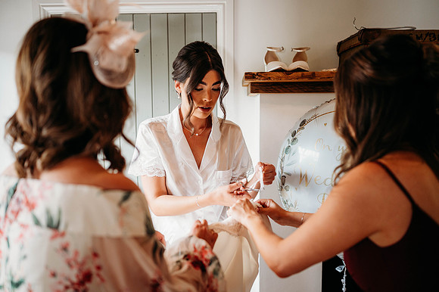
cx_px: 220
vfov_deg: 37.8
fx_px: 427
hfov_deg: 54.5
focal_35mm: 35
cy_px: 146
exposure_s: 1/200
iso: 280
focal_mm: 35
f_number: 2
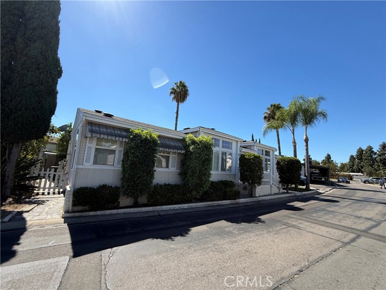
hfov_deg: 102.1
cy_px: 145
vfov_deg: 85.7
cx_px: 193
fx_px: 156
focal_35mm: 14
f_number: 2.2
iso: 50
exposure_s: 1/1572
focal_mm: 2.22
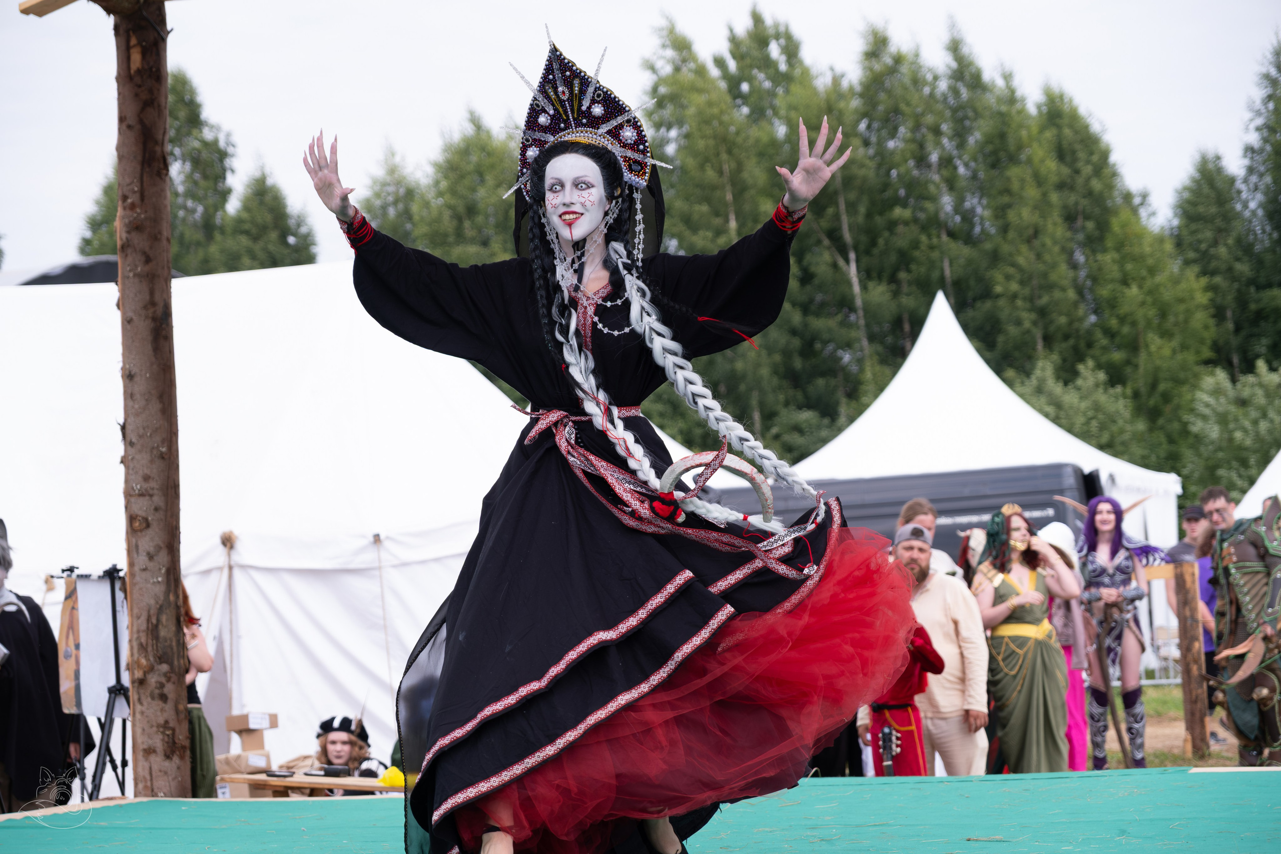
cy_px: 427
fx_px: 2953
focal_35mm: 83
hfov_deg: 24.5
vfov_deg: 16.5
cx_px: 640
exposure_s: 1/1600
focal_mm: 55
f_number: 3.2
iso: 320
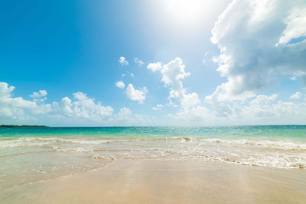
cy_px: 102
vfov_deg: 81.3
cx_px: 153
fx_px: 119
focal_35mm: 14
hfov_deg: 104.2
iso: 64
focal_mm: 14
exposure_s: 1/640
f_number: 7.1
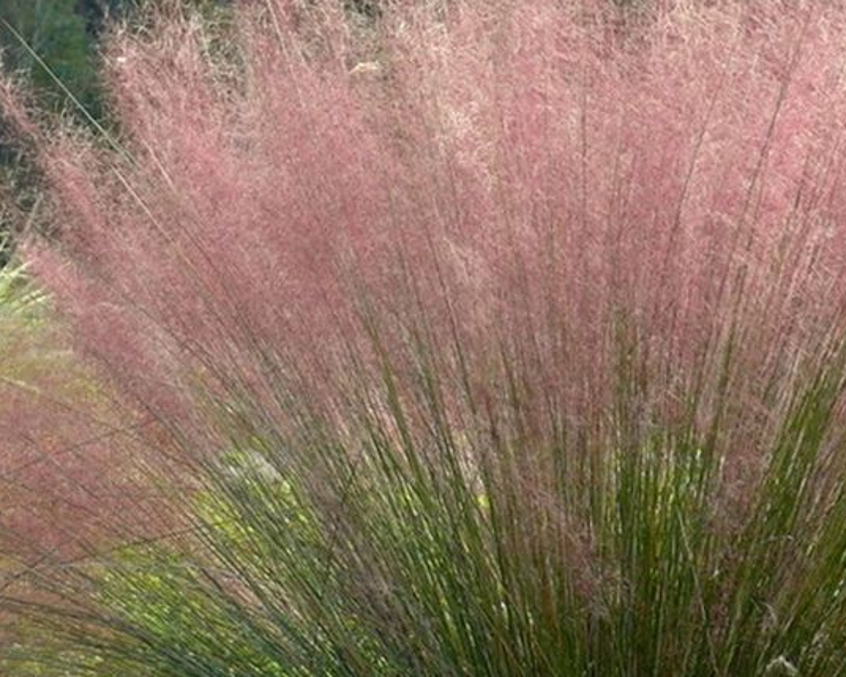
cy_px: 453
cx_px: 458
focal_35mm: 182
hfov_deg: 10.6
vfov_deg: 8.5
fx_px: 4558
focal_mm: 24.6
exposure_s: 1/160
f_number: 4
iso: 100
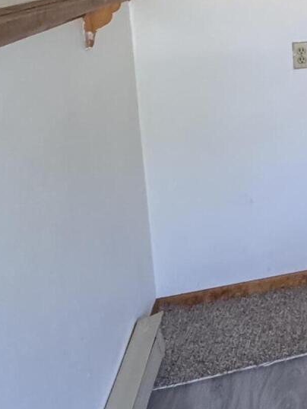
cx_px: 529
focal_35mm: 52
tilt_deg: -7.6
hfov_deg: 20.9
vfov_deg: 34.4
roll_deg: +0.6
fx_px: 614
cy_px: 27
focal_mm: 2.22
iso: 320
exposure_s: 1/83
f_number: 2.2
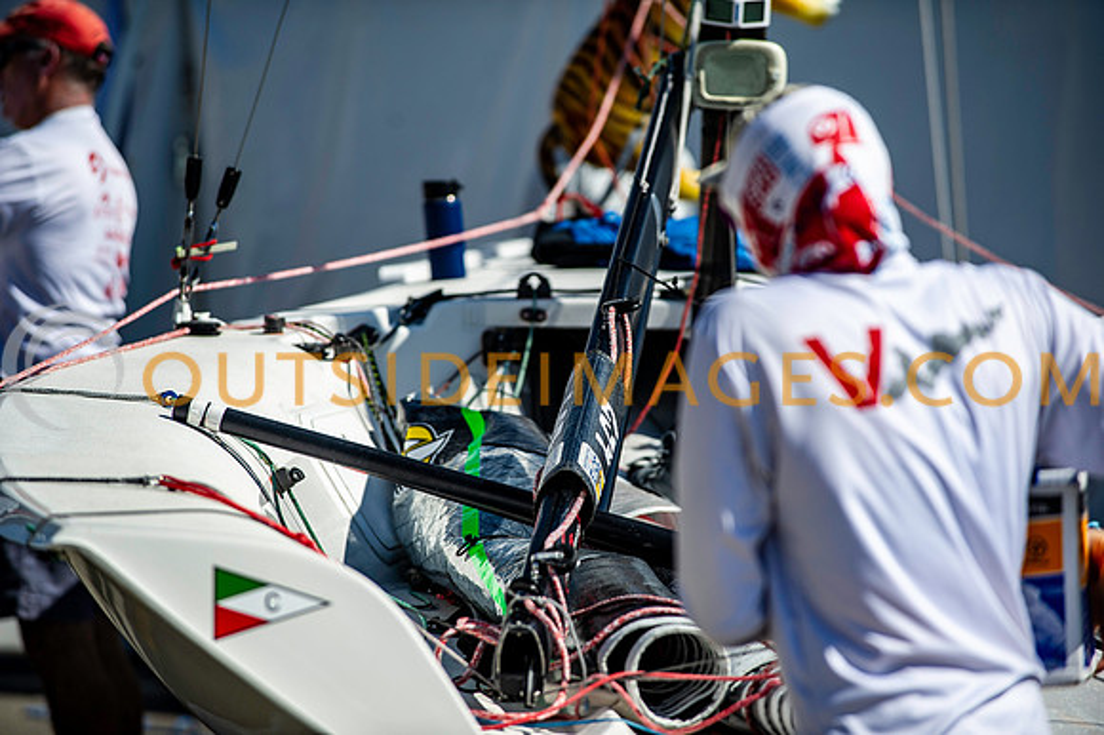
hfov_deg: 10.3
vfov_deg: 6.9
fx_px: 6130
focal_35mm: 200
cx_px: 552
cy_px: 368
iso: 320
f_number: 4
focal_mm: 200
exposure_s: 1/3200
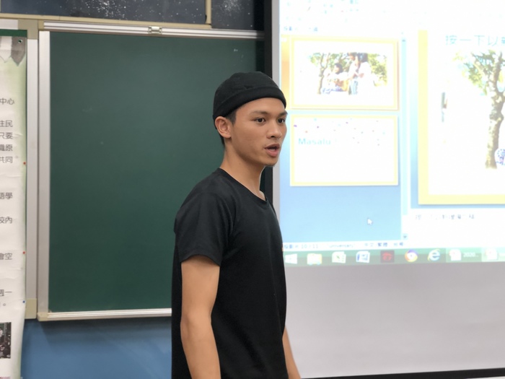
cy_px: 190
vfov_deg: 25.7
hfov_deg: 33.8
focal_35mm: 57
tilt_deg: -0.7
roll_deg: +0.0
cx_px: 252
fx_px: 832
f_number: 2.8
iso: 80
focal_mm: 6.6
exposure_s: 1/30
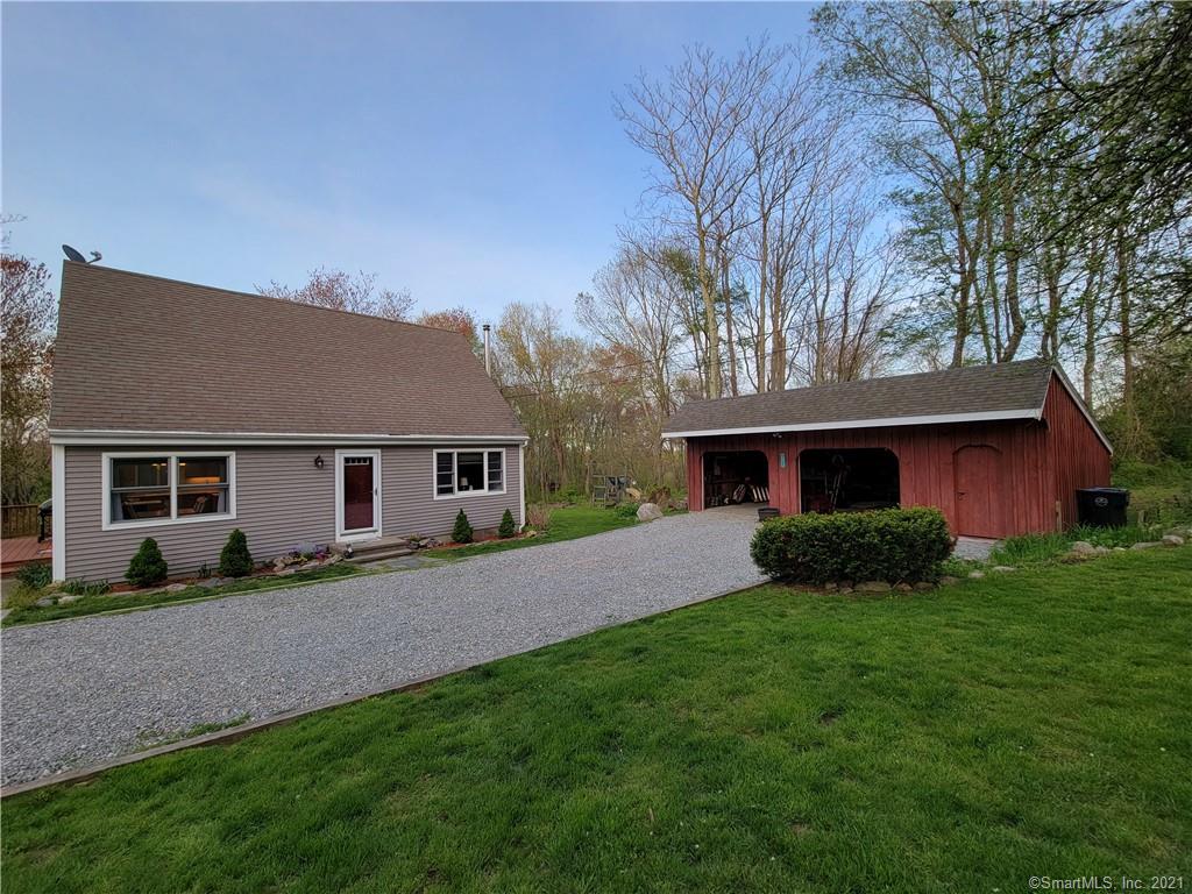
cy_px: 447
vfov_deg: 89.9
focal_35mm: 13
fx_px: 448
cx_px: 596
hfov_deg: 106.2
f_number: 2.2
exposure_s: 1/148
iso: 50
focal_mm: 2.2
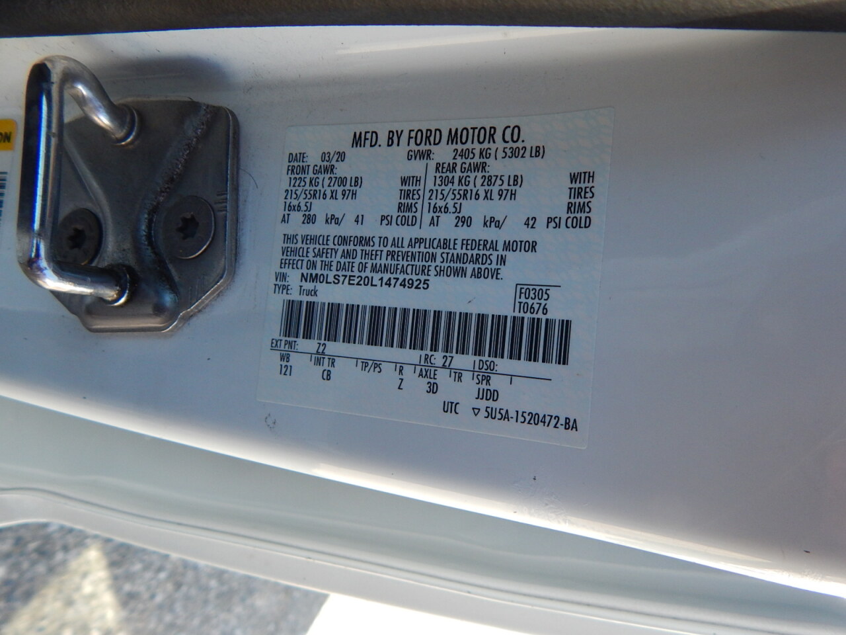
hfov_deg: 76.4
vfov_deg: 61.1
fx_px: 538
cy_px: 318
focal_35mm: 22
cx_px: 423
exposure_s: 1/250
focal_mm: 4
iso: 180
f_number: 3
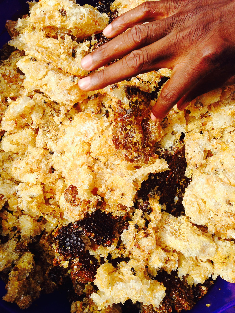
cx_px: 118
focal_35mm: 33
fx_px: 299
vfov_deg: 55.4
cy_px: 156
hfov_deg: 42.9
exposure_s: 1/669
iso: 50
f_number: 2.4
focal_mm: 4.12
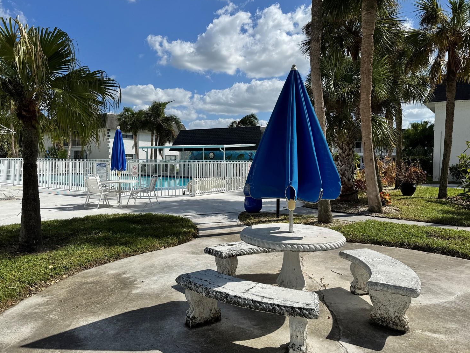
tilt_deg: -3.9
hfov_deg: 67.3
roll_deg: -1.2
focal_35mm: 26
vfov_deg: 53.1
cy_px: 177
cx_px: 236
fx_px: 353
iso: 80
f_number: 1.78
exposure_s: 1/9009
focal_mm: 6.76
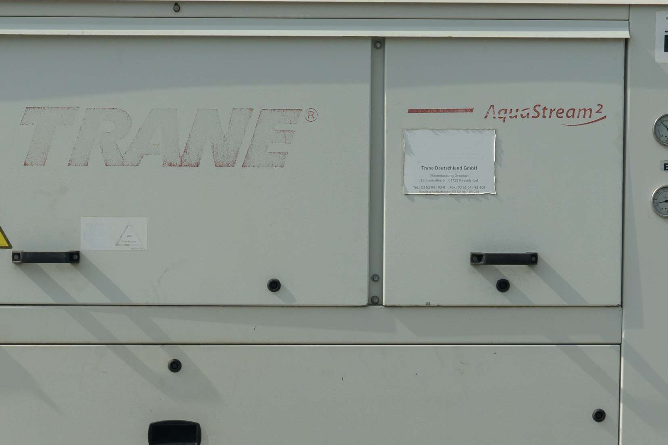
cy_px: 263
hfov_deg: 26.5
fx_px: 1410
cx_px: 205
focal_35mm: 76
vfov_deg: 17.9
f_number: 11
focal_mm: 30
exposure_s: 1/200
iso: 160
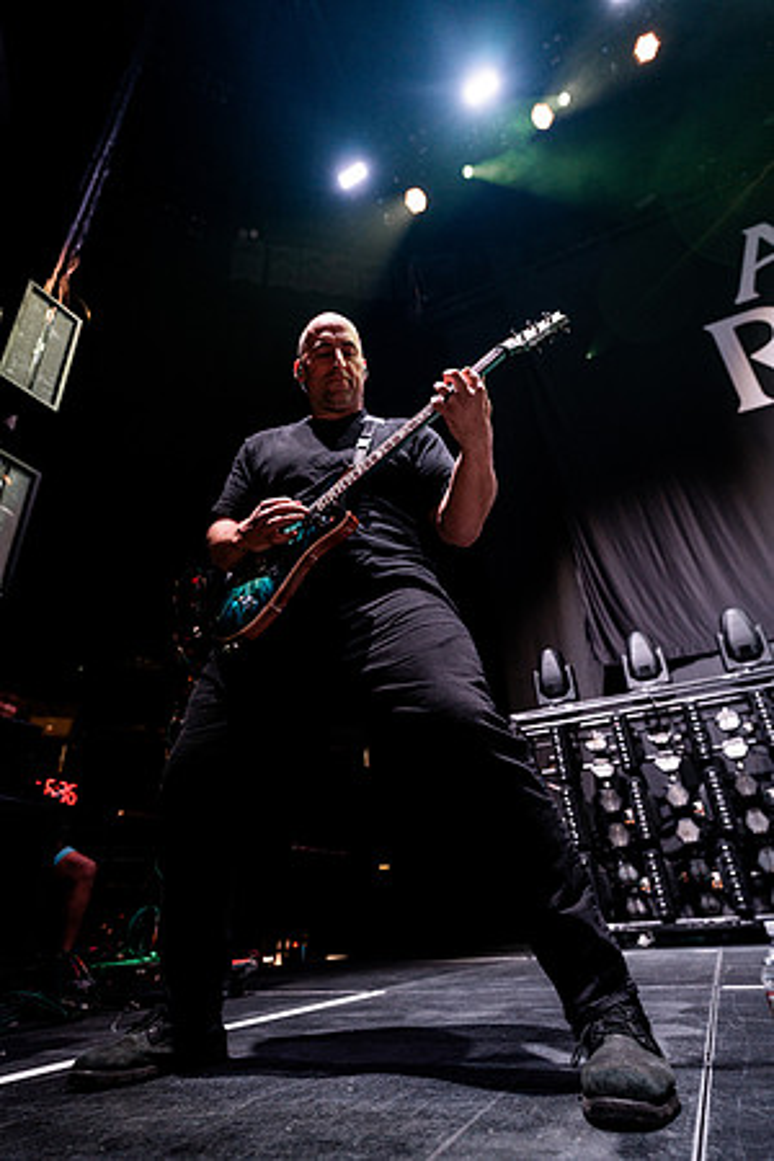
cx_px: 387
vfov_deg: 84.0
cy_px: 580
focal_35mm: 20
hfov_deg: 61.9
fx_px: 645
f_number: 2.8
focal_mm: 20
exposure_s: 1/200
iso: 1600
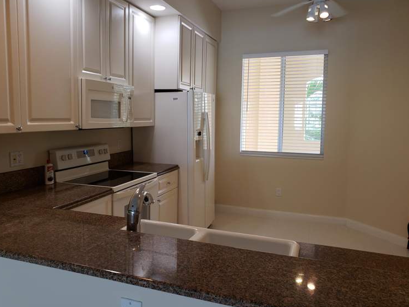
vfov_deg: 49.7
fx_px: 331
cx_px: 196
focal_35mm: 28
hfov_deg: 63.4
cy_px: 152
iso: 100
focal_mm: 4.3
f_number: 2.4
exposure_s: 1/60
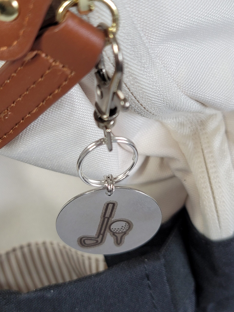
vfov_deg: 69.4
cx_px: 117
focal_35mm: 25
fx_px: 225
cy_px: 156
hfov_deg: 54.9
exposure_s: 1/120
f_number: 1.8
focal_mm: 7
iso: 160
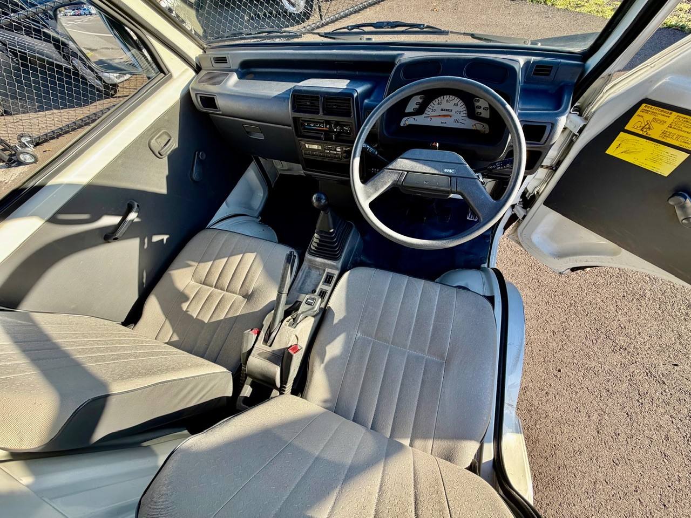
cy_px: 259
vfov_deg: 85.7
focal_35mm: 14
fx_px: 279
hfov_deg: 102.1
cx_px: 346
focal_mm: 2.22
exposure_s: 1/219
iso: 40
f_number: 2.2
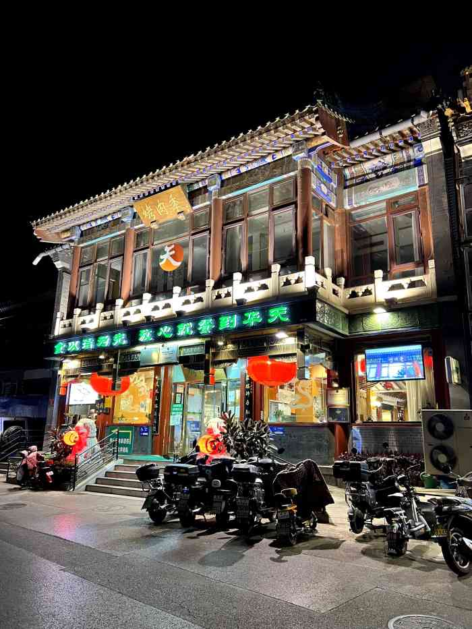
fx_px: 473
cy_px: 314
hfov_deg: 53.1
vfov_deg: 67.3
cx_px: 236
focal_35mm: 26
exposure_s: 1/50
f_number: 1.5
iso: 320
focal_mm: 5.7
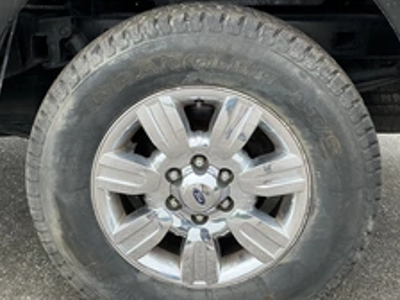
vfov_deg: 29.1
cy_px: 157
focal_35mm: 50
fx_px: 578
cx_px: 175
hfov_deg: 38.1
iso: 25
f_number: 1.8
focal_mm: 3
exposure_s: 1/397
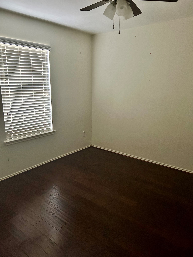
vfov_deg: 67.3
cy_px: 128
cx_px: 96
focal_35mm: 26
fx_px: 193
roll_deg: -0.9
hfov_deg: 53.1
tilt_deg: -12.0
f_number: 1.5
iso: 640
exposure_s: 1/39
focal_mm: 5.7
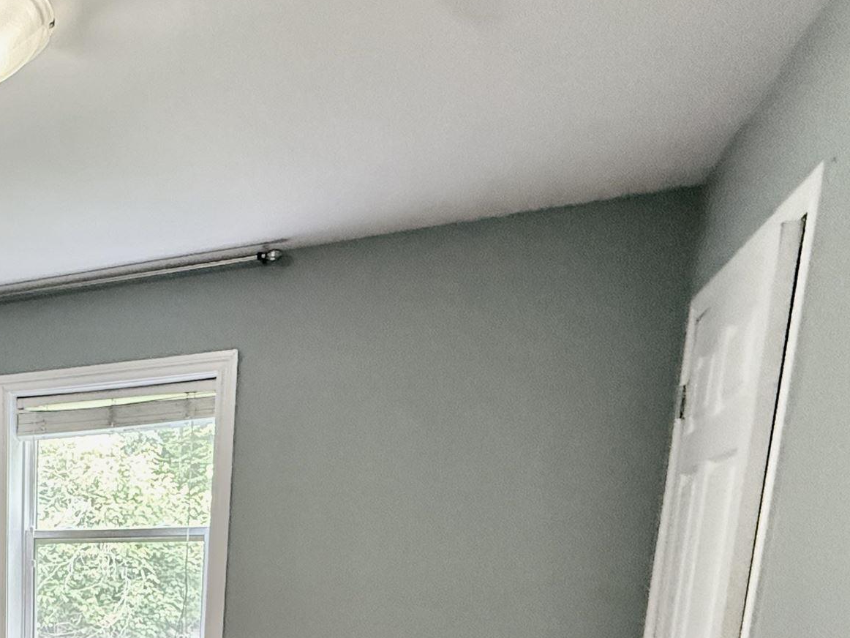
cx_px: -22
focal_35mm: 37
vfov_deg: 33.0
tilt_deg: -10.2
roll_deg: -0.1
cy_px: 728
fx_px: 909
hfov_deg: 42.4
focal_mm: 2.22
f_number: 2.2
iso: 640
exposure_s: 1/60
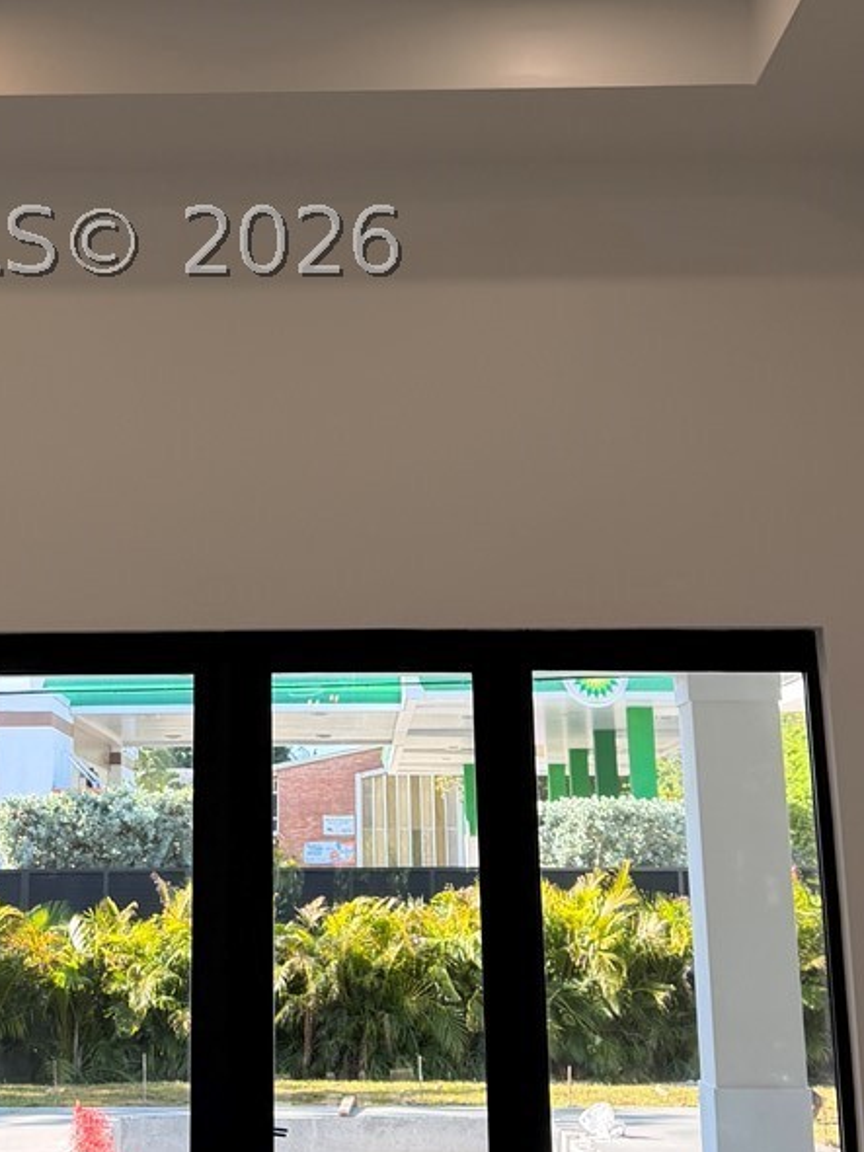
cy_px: 242
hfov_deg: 22.5
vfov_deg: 29.2
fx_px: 2164
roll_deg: -0.1
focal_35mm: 65
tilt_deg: +16.4
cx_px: 287
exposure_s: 1/372
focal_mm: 6.76
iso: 100
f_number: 1.78
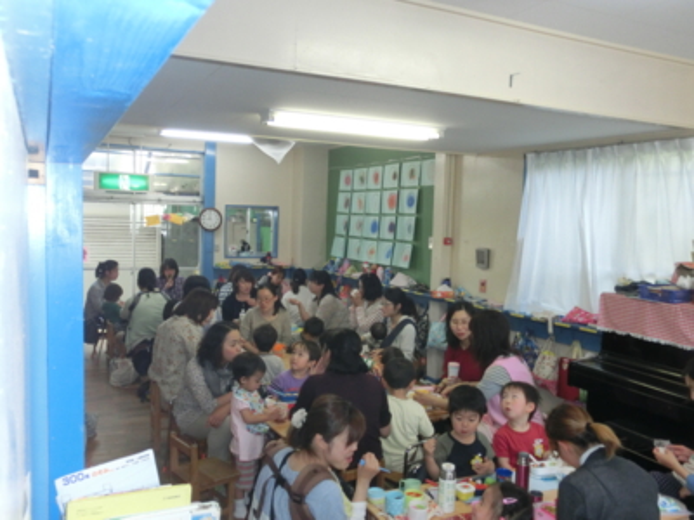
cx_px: 347
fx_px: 601
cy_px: 260
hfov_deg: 60.0
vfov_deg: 46.8
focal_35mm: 30
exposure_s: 1/125
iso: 320
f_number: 3.5
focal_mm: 5.36
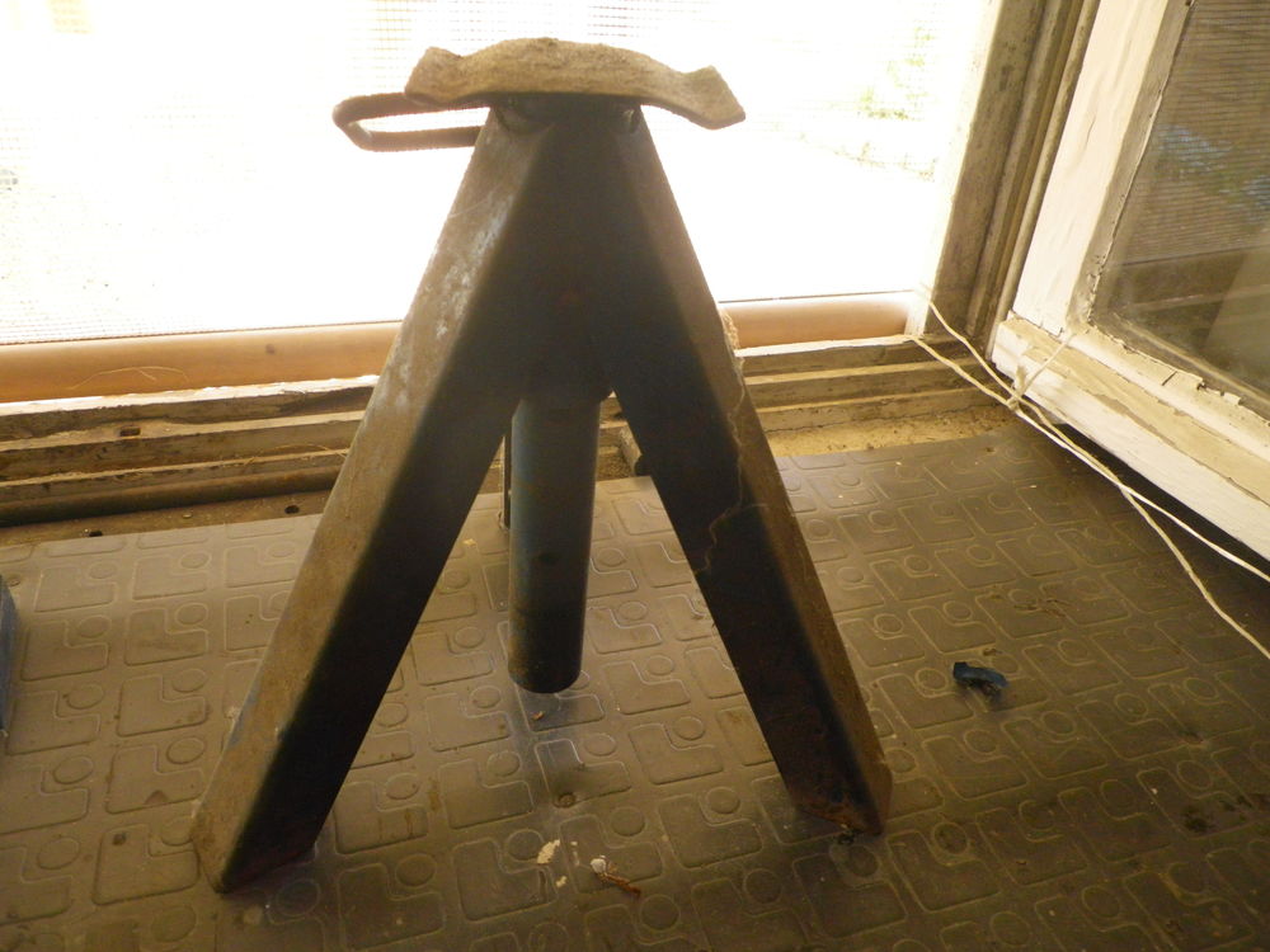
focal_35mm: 28
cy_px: 476
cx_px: 635
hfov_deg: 63.4
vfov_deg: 49.7
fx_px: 1027
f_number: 2.6
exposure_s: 1/60
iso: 320
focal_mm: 4.9
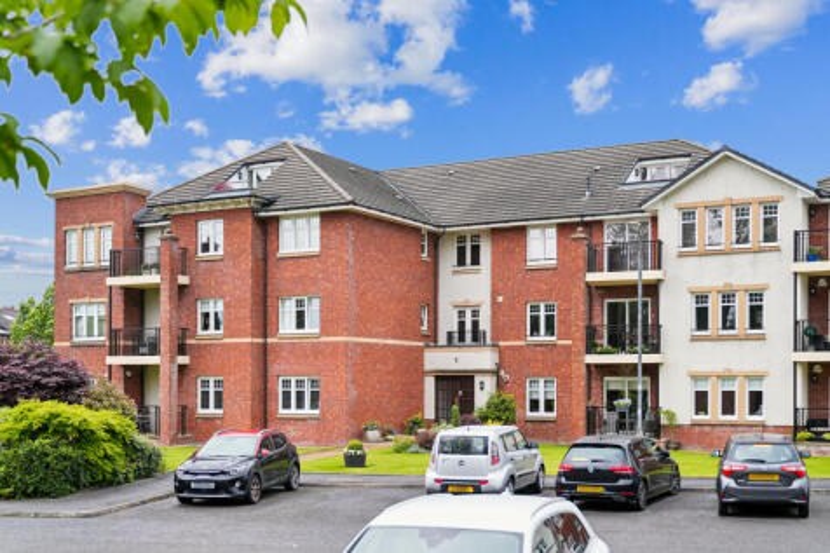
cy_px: 276
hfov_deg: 42.8
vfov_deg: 29.2
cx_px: 415
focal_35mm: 46
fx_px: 1060
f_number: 2.8
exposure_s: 1/4000
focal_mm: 46
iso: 1000
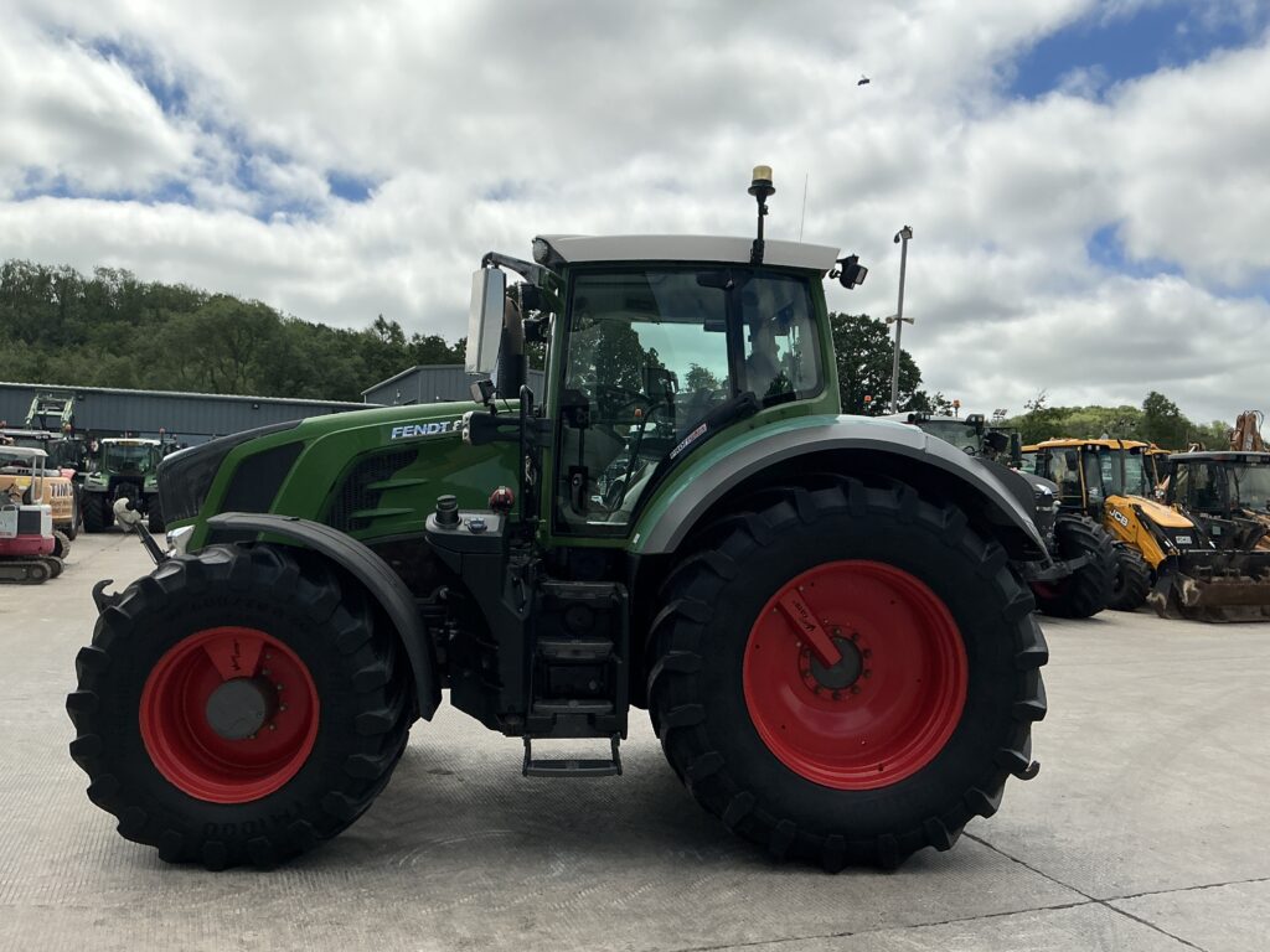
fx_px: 1027
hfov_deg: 63.4
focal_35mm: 28
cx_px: 635
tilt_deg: +3.0
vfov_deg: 49.7
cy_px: 476
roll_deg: -1.0
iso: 25
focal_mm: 3
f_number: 1.8
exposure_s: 1/3534
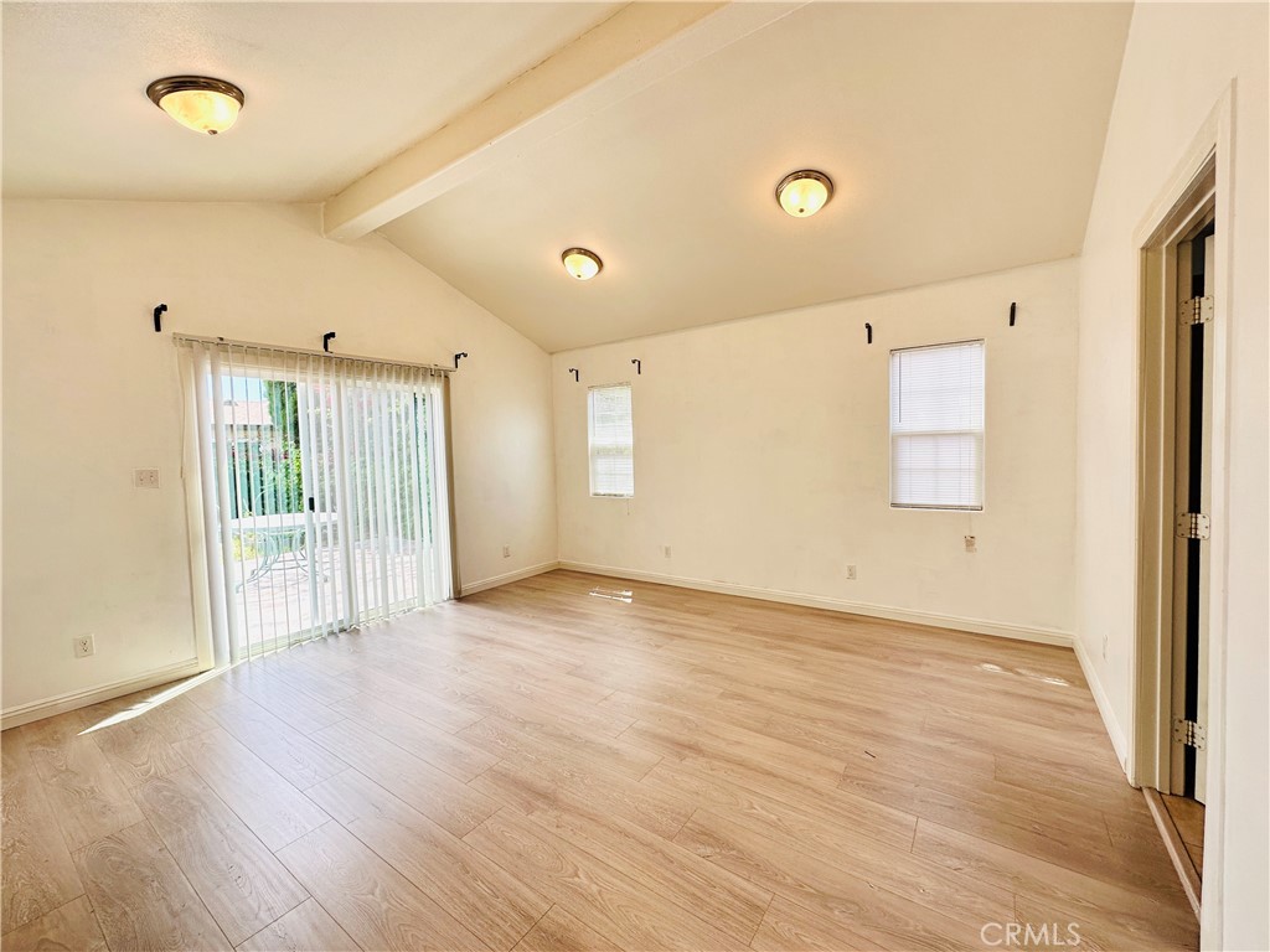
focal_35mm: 14
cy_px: 476
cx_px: 635
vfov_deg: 85.7
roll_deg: +1.7
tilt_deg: -3.5
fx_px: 514
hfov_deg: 102.1
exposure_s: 1/211
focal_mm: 2.22
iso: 40
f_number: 2.2
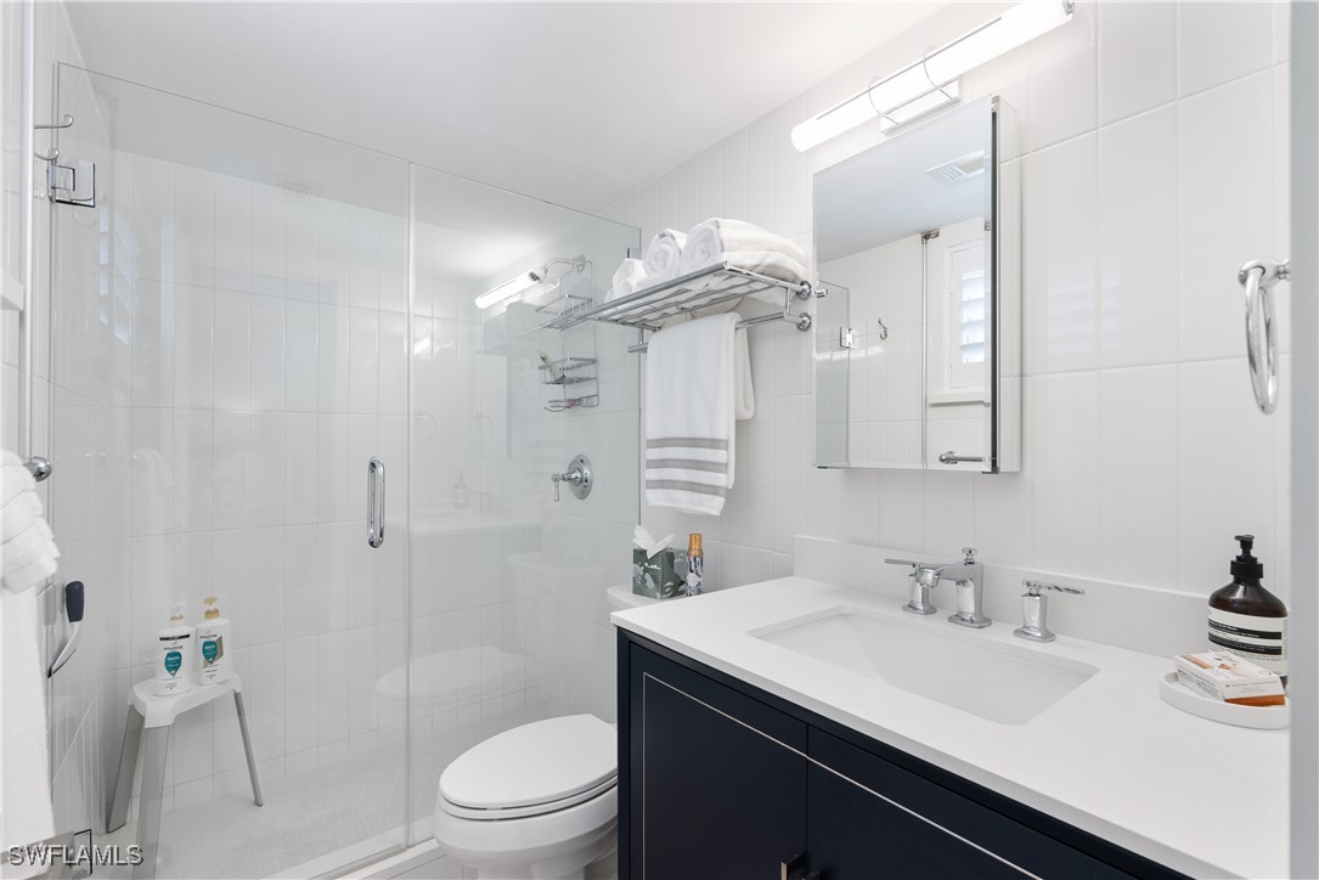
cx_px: 660
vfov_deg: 73.8
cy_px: 440
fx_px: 586
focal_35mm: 16
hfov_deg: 96.7
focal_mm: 16
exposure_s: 1/1.67
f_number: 9
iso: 100
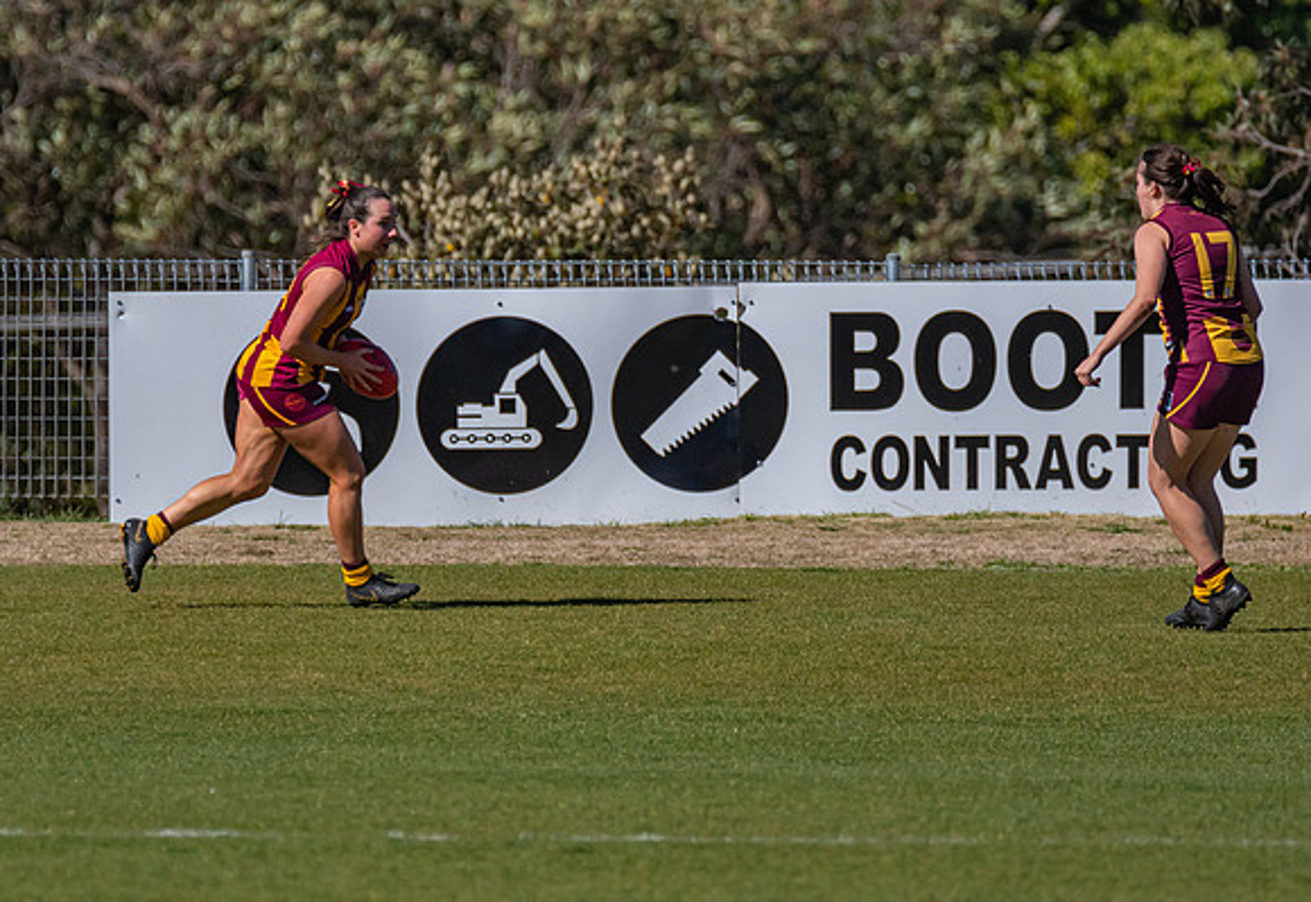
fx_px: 40280
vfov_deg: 1.3
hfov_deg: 1.9
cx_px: 521
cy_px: 515
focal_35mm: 1095
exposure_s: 1/6400
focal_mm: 600
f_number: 8
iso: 800
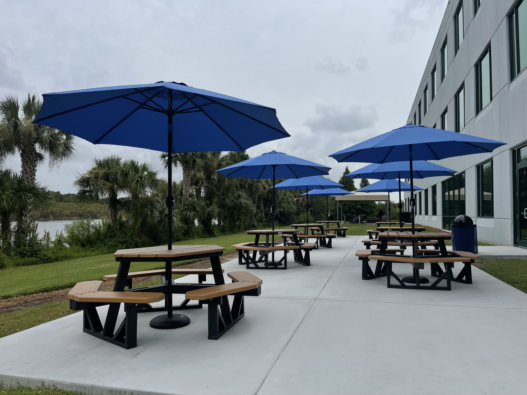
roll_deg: -0.8
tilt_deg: +1.1
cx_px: 264
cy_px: 198
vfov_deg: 53.1
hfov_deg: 67.3
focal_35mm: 26
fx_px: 396
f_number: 1.6
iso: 32
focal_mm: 5.1
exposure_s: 1/7937
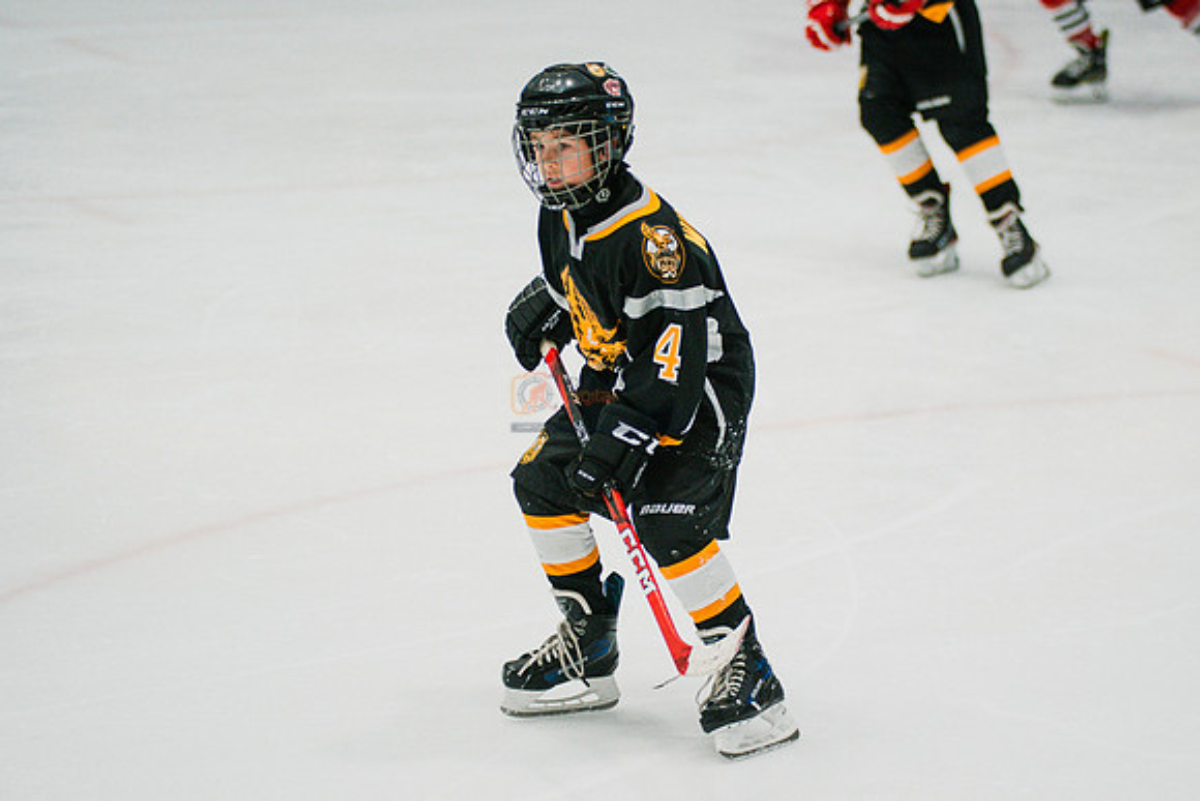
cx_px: 721
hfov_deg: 13.9
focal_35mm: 148
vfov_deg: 9.3
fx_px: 4922
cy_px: 357
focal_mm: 120
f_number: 3.2
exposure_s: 1/1600
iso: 3200
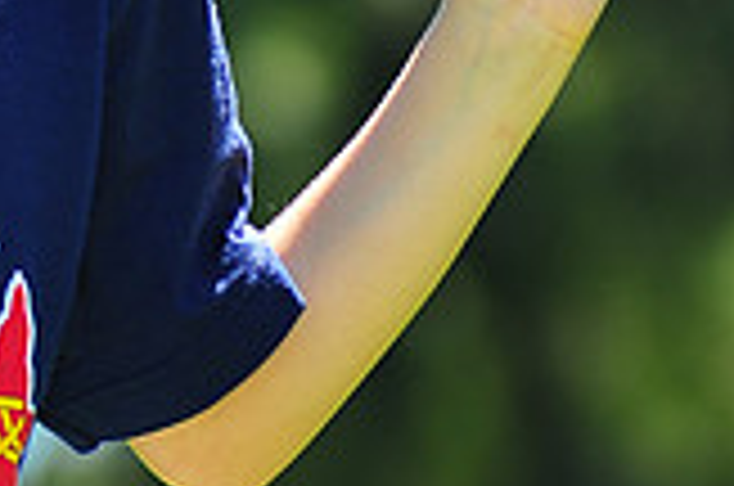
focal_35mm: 641
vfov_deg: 2.1
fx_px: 13044
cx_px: -293
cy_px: -180
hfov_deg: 3.2
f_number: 5
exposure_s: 1/400
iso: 200
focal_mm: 180
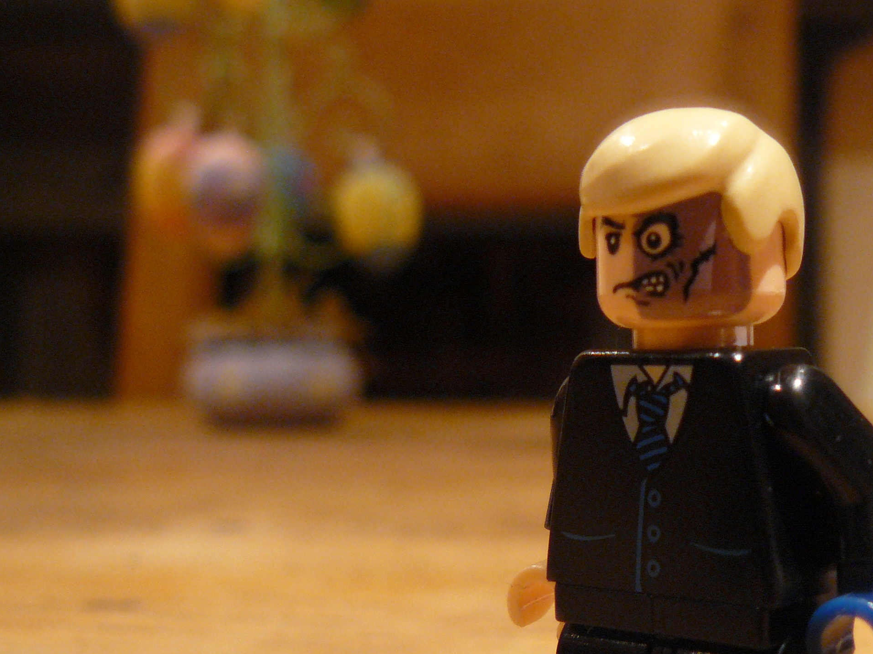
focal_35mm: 58
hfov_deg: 32.4
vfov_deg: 25.2
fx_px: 1463
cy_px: 384
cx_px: 688
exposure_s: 1/4
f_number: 2.8
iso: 200
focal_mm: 6
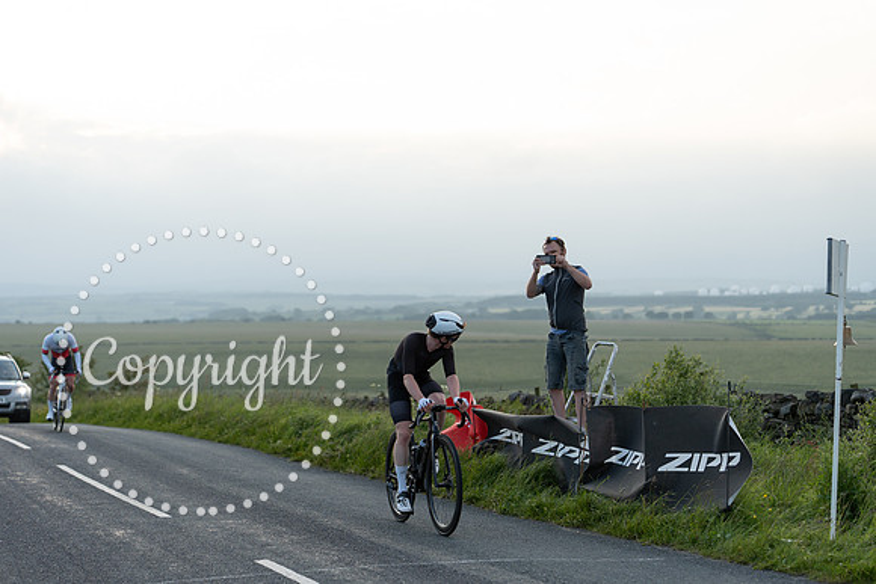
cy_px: 292
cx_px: 438
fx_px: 1704
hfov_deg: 28.8
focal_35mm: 70
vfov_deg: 19.5
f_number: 3.2
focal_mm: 70
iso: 400
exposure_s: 1/1250
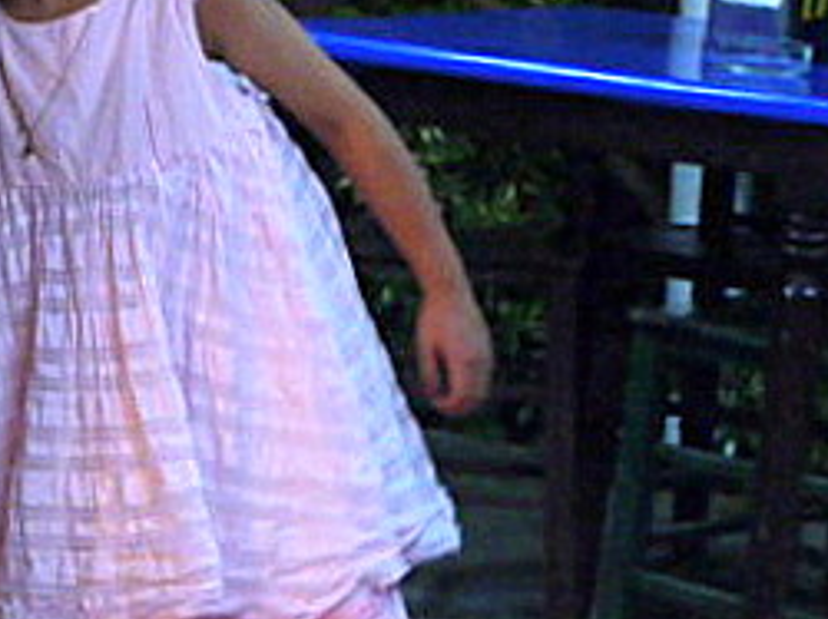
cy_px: 195
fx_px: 4899
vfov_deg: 7.2
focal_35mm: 205
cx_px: -543
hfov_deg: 9.3
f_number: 4.4
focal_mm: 20
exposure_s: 1/8
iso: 400
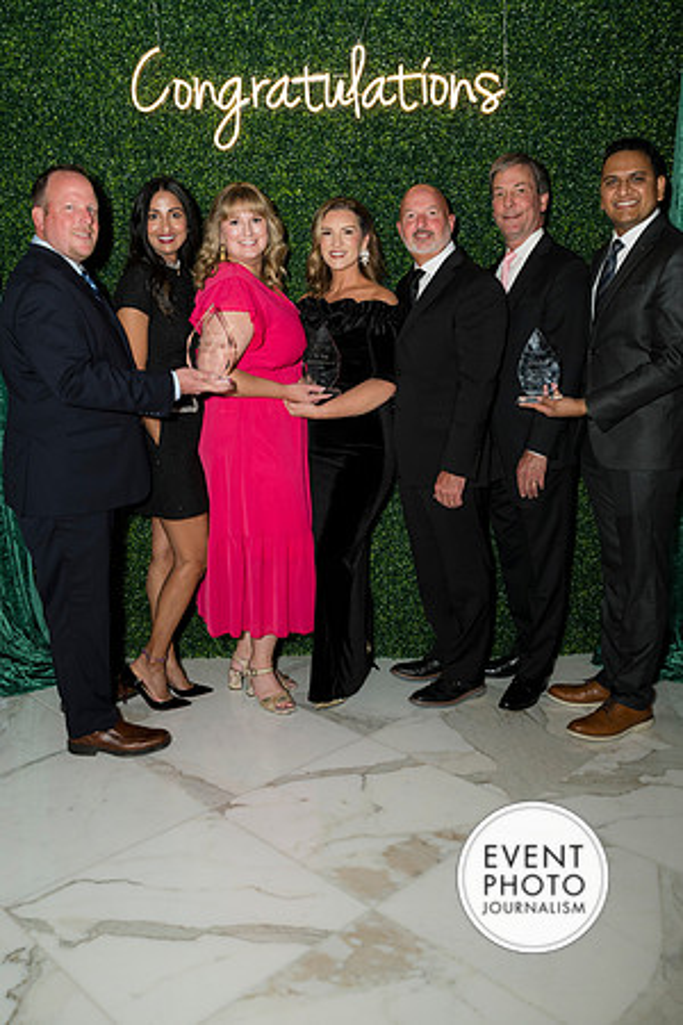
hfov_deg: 41.7
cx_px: 342
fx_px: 896
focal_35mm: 32
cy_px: 512
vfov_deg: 59.5
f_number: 5
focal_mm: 31.5
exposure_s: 1/160
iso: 500
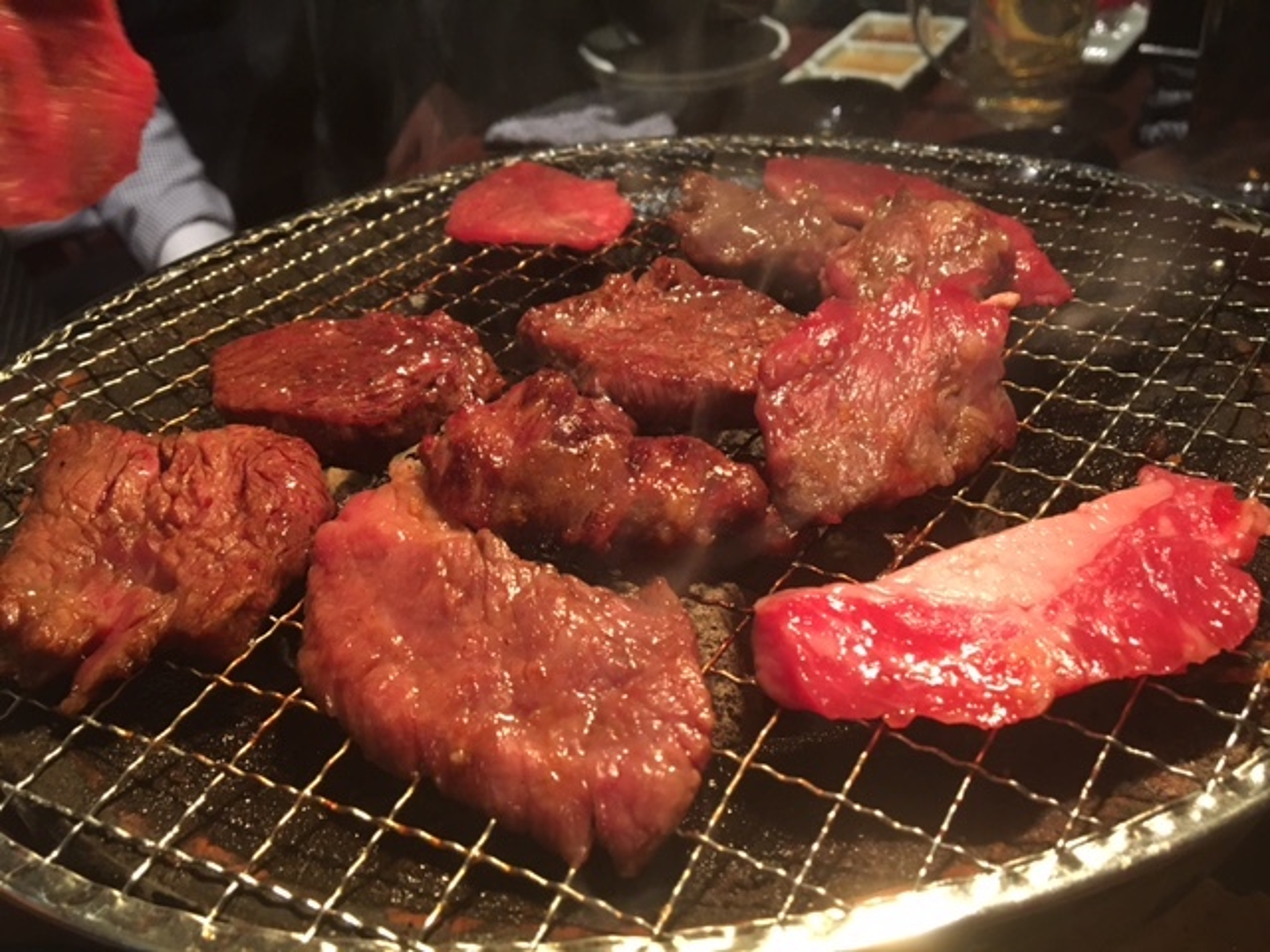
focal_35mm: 29
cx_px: 635
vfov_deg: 48.2
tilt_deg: -37.4
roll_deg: +5.4
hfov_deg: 61.7
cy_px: 476
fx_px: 1064
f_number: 2.2
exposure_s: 1/30
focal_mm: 4.15
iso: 160
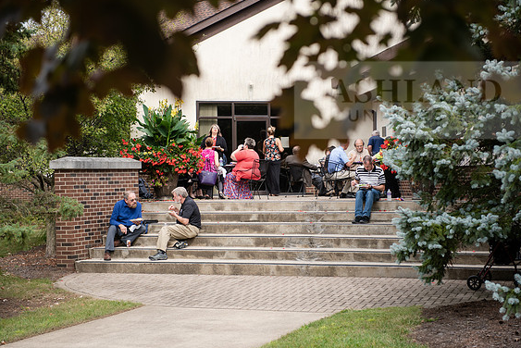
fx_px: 985
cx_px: 267
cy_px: 174
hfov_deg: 29.6
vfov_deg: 20.0
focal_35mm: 68
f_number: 4
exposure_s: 1/400
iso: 100
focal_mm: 66
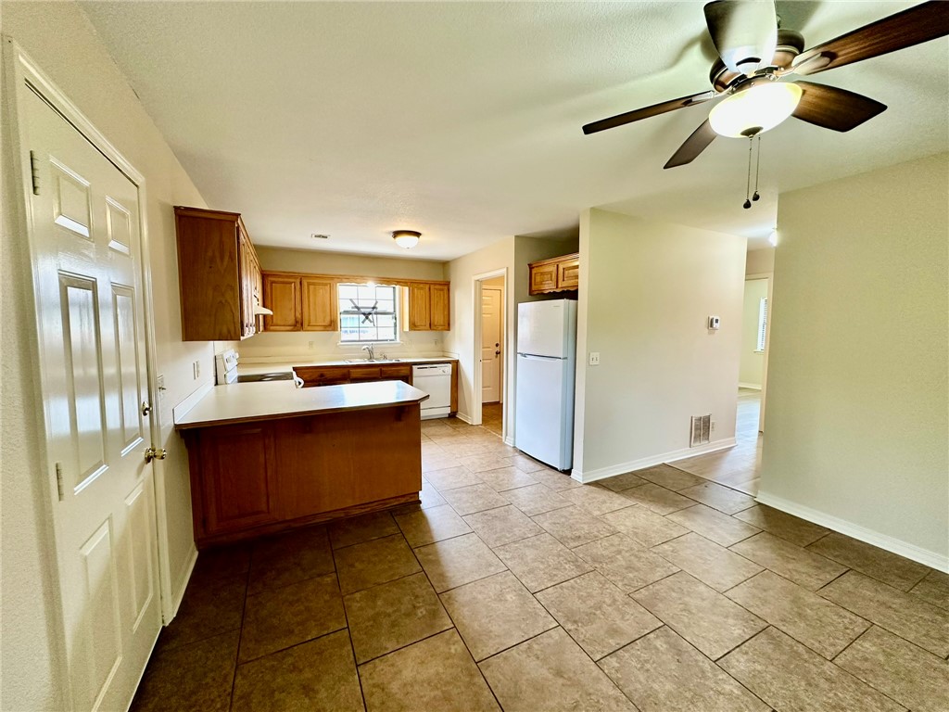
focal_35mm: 14
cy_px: 356
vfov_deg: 85.7
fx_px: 384
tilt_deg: -4.7
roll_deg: -0.2
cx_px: 474
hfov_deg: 102.1
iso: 200
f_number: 2.2
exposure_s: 1/60
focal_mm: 2.22
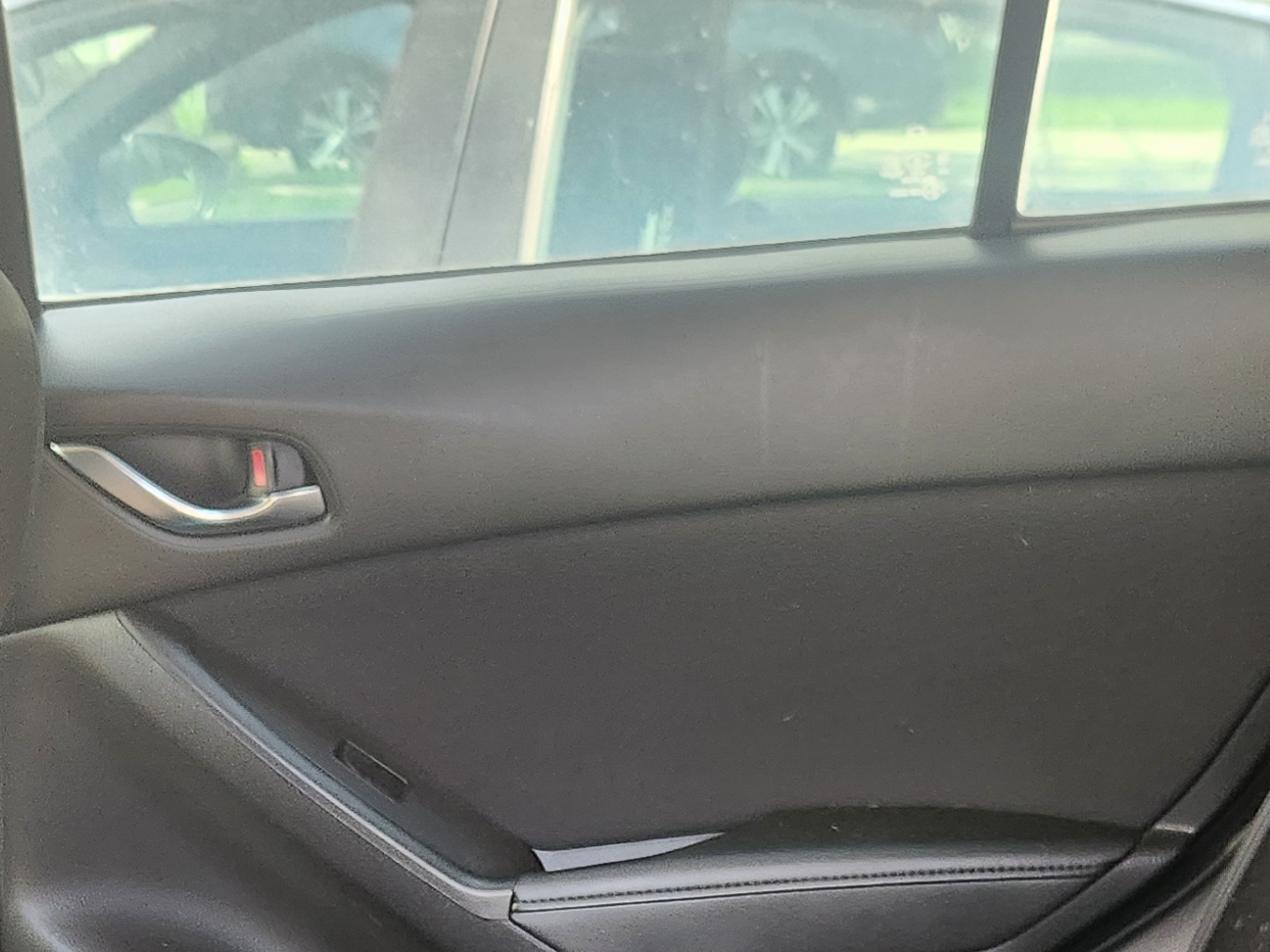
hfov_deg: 28.6
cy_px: 1225
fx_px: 2495
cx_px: 611
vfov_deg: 19.9
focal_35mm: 68
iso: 320
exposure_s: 1/120
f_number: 1.8
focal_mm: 5.4
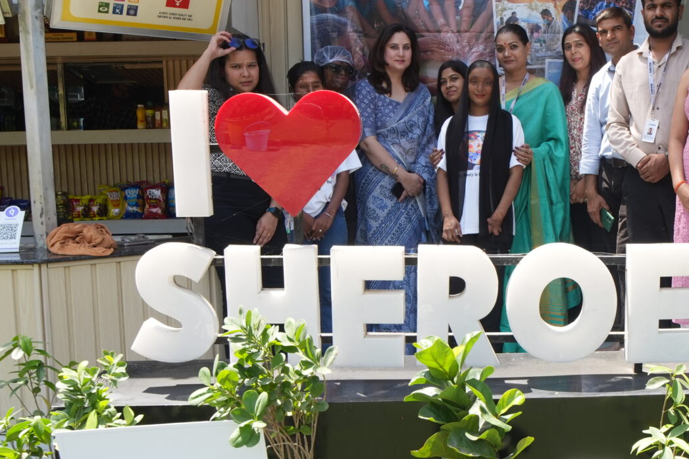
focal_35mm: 44
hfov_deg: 43.5
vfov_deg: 30.4
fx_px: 842
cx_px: 489
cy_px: 277
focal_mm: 18
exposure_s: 1/160
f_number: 6.3
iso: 200
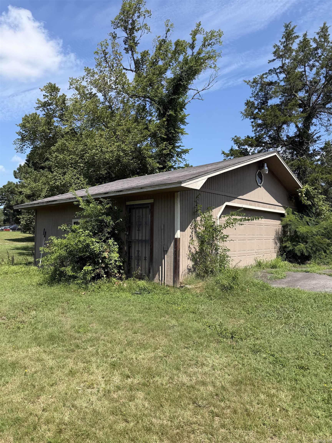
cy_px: 222
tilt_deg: +1.4
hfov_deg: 56.8
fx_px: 307
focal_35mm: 24
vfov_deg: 71.6
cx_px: 166
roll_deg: +0.1
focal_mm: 6.76
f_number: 1.78
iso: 80
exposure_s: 1/3279
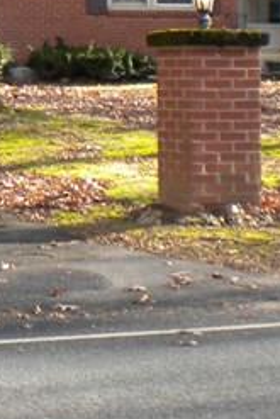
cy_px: -107
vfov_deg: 13.2
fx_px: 1759
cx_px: -255
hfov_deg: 8.7
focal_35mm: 151
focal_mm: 6.3
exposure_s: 1/98.2
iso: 80
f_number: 4.6
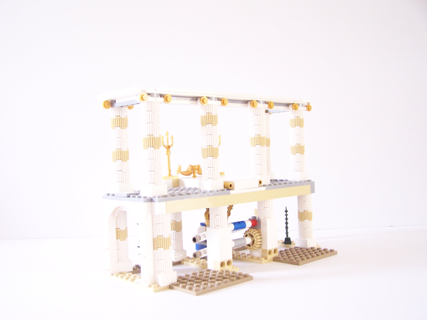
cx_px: 214
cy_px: 160
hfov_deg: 49.0
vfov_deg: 37.7
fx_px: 469
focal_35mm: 38
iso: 400
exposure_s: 1/10
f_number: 3.2
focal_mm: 6.3
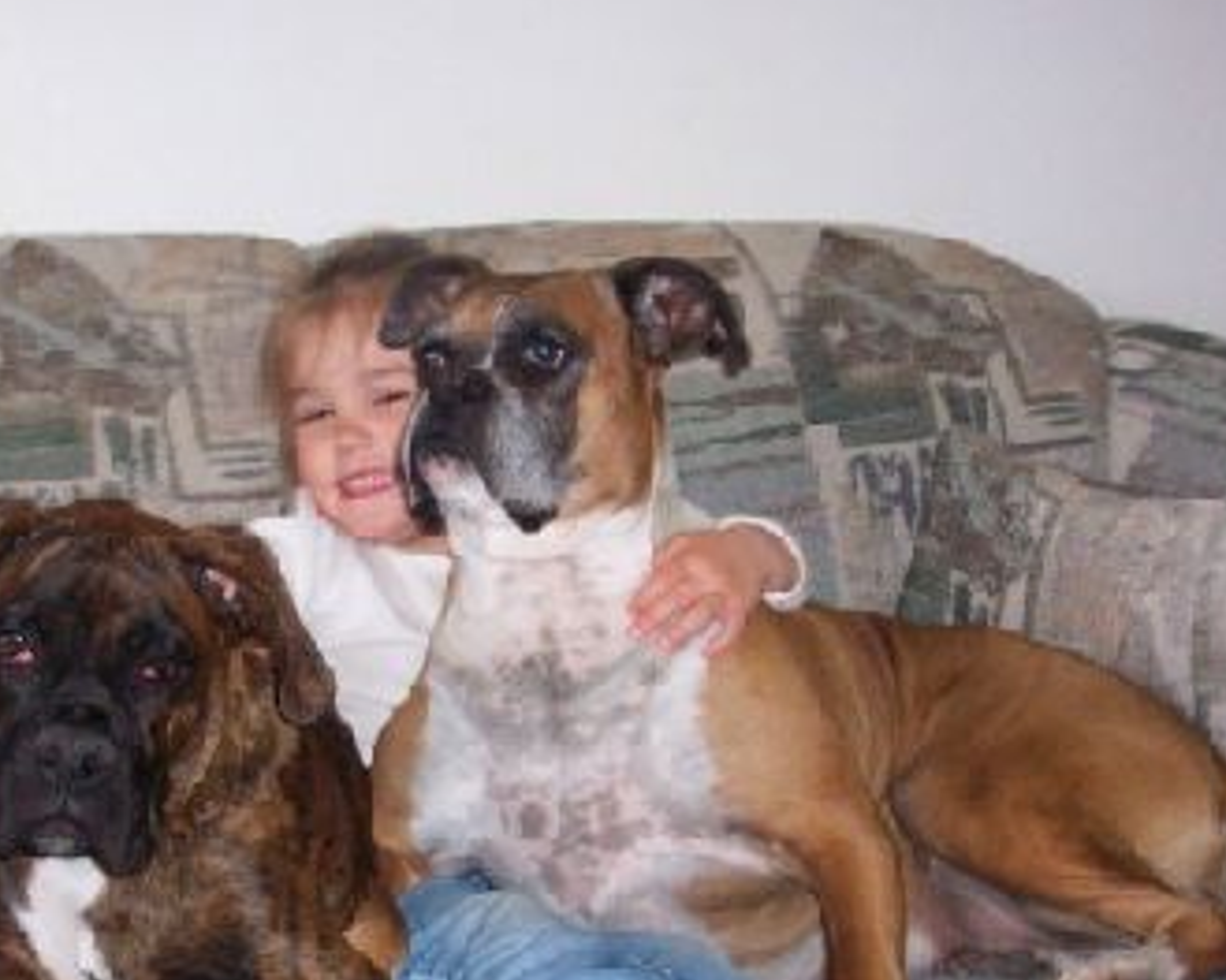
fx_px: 2322
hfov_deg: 29.3
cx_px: 373
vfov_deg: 23.6
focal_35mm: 64
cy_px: 736
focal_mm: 7.5
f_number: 2.8
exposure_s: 1/30
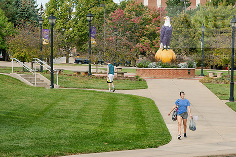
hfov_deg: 13.5
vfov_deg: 9.0
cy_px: 67
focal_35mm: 152
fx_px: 997
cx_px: 145
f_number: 8
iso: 320
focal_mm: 122
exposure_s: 1/320
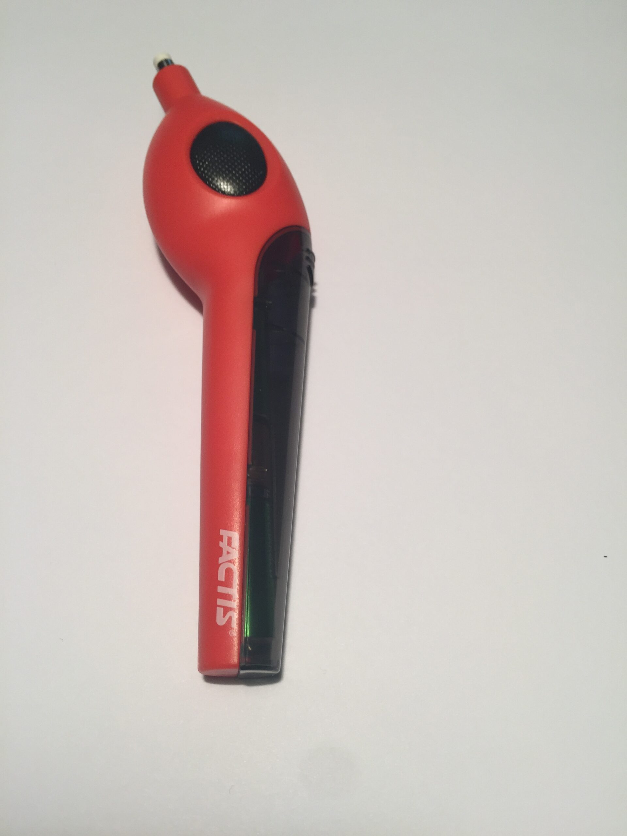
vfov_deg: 61.7
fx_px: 700
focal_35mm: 29
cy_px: 418
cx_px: 314
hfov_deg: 48.2
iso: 50
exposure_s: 1/100
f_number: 2.2
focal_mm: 4.15
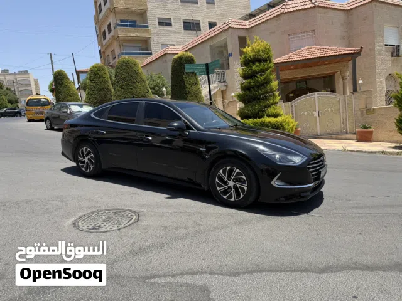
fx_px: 279
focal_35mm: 24
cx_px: 201
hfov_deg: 71.6
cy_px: 150
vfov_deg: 56.8
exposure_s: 1/3279
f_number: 1.78
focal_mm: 6.76
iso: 80
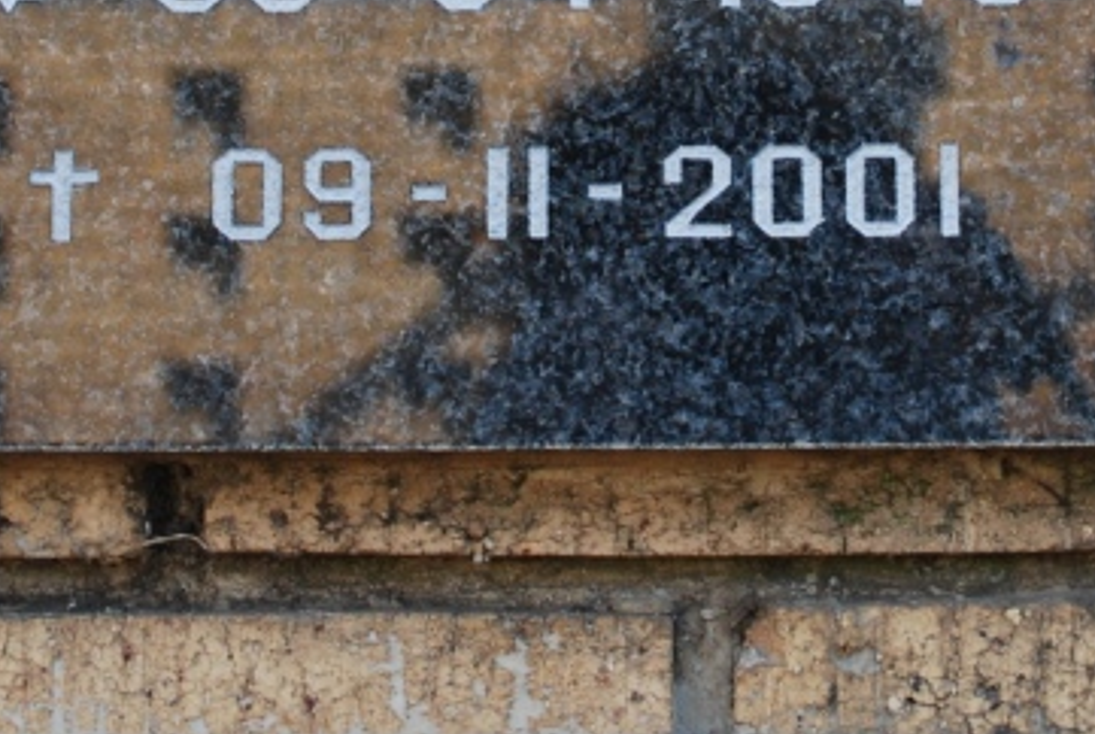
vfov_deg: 11.2
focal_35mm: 119
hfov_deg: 17.1
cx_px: 707
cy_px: -253
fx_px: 3625
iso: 200
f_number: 5
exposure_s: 1/100
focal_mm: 28
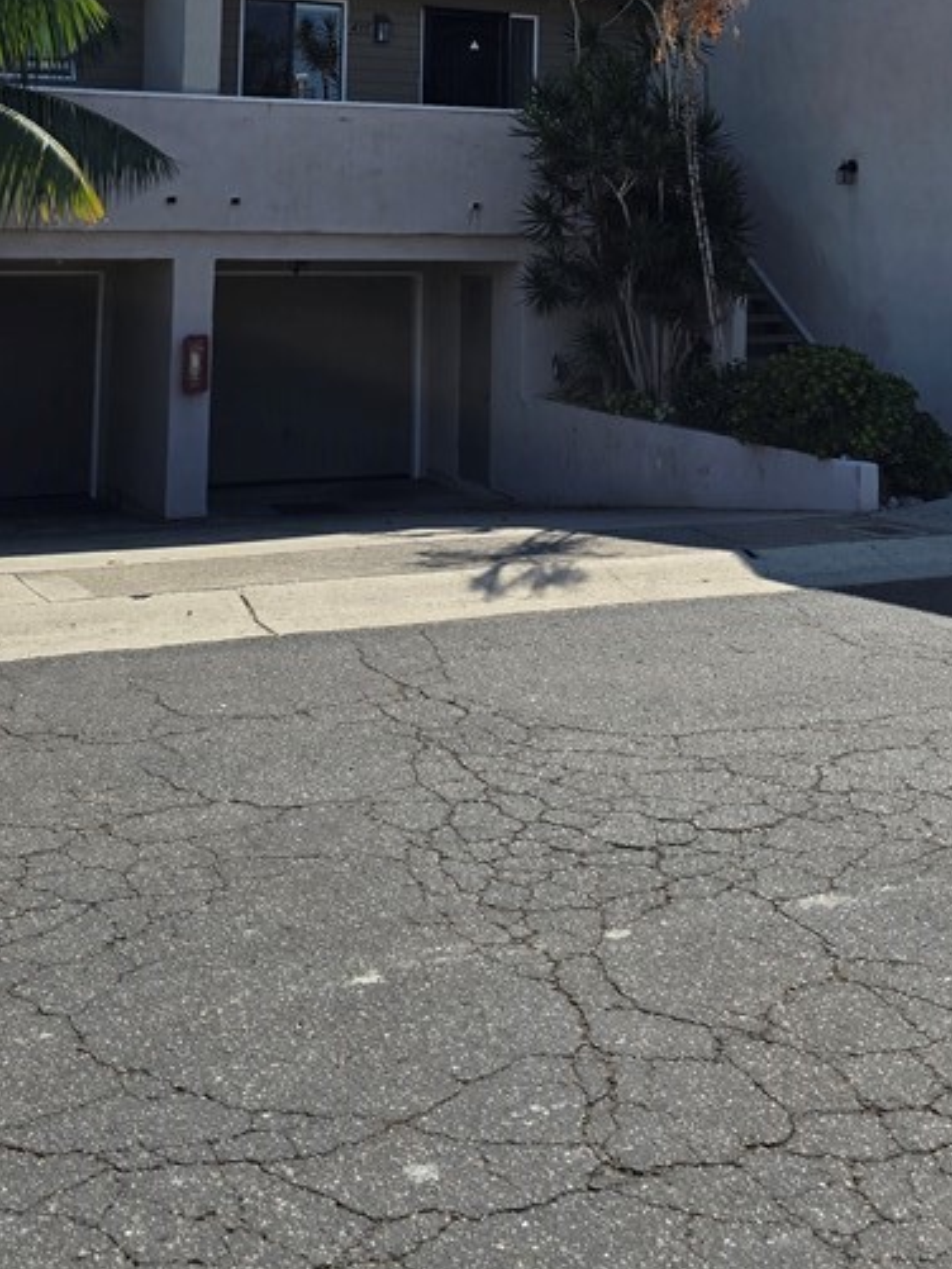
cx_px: 484
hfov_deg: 30.9
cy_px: 63
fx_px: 1723
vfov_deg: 37.1
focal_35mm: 47
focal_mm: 6.3
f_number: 1.7
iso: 12
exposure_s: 1/719
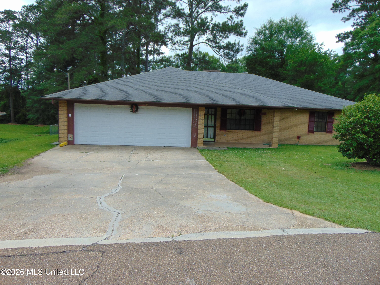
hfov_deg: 69.4
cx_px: 190
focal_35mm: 25
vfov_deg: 54.9
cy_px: 142
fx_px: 274
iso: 80
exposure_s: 1/640
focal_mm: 4.5
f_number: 3
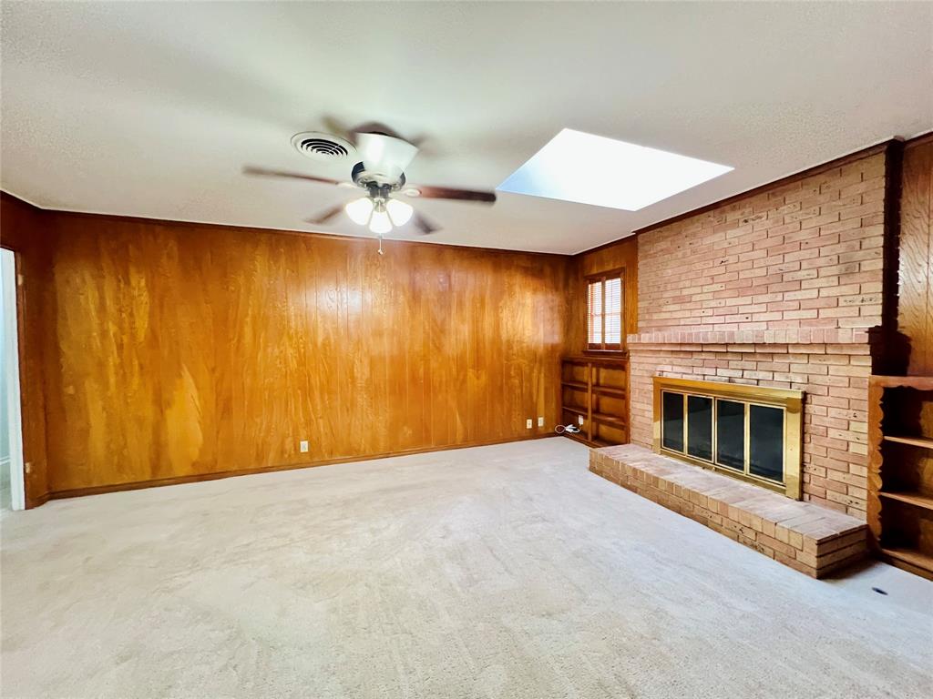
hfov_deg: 106.2
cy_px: 350
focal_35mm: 13
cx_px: 466
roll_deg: +0.7
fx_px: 350
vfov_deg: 89.9
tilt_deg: -1.8
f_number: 1.8
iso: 640
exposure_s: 1/60
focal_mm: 1.57
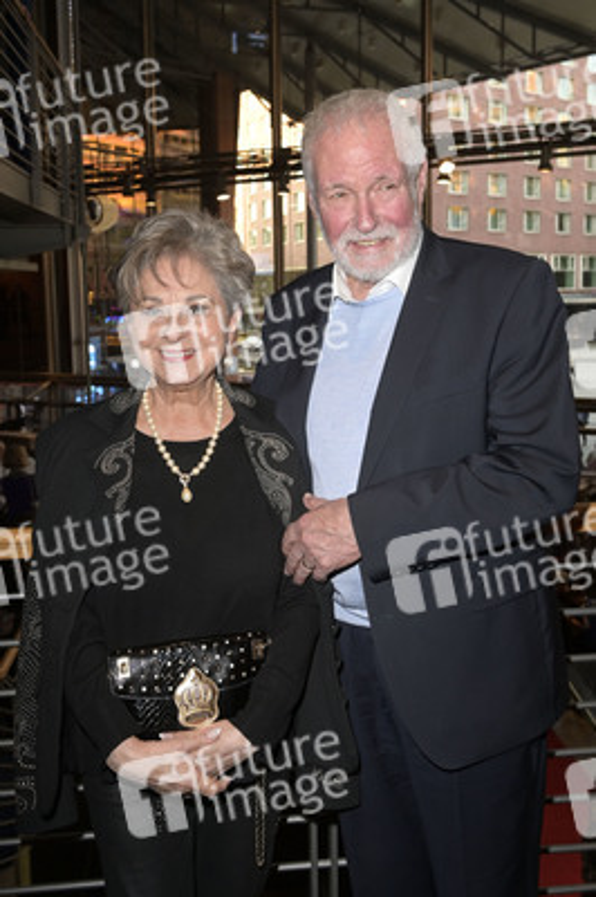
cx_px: 298
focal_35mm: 34
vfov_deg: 55.8
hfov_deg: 38.8
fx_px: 846
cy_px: 448
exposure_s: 1/125
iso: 1600
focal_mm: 34
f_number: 6.3
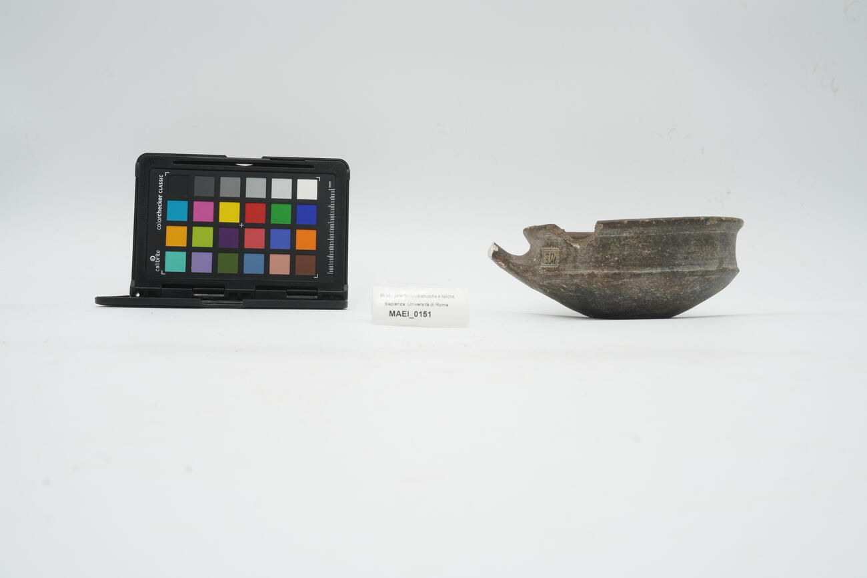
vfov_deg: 35.5
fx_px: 903
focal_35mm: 38
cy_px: 289
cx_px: 434
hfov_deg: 51.3
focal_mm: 25
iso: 100
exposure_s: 1/10
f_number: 16
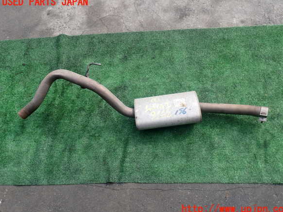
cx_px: 146
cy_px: 106
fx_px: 253
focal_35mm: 31
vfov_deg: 45.4
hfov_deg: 58.4
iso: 100
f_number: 3.2
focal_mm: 5.4
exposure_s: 1/250
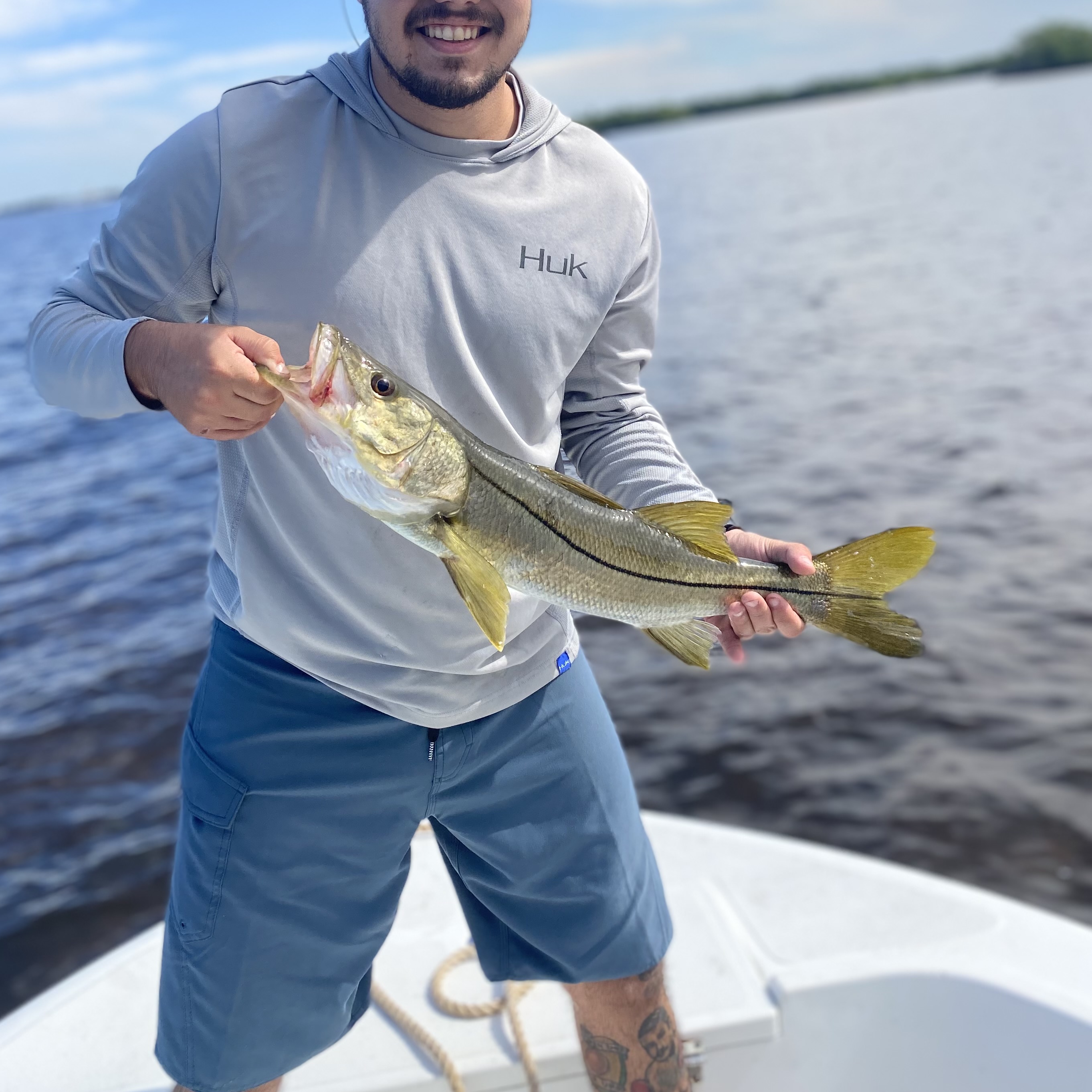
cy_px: 352
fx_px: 1213
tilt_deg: -6.7
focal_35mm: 34
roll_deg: +7.3
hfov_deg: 48.5
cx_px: 549
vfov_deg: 47.6
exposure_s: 1/2463
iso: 32
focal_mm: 4.25
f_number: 1.8
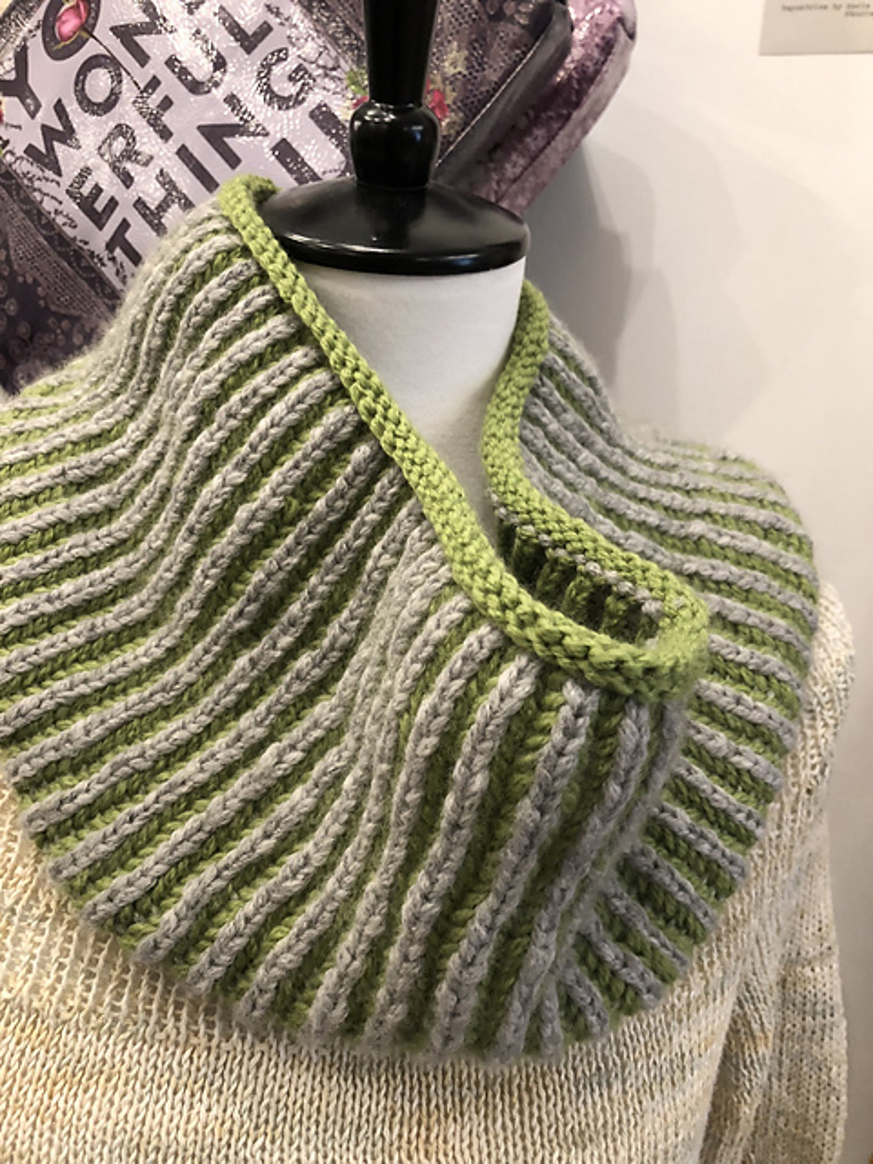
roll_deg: -3.1
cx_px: 436
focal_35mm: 28
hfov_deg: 49.7
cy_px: 582
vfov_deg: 63.4
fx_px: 942
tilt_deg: -12.9
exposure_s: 1/15
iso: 50
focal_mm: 3.99
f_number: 1.8
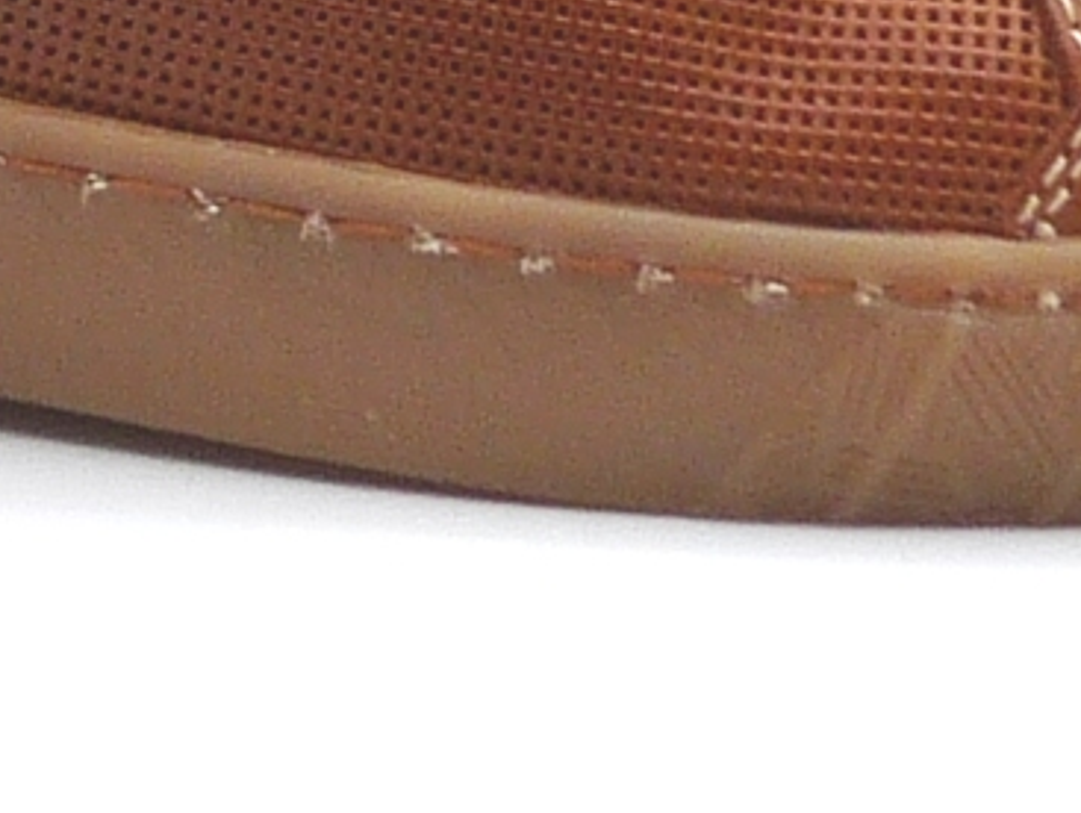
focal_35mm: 209
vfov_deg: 7.0
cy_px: -424
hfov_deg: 9.4
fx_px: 6533
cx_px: 97
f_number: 4
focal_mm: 4.8
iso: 100
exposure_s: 1/250
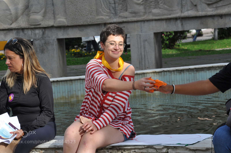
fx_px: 1009
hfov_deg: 13.1
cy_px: 76
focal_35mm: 158
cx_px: 116
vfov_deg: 8.7
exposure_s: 1/80
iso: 200
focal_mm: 105
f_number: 14
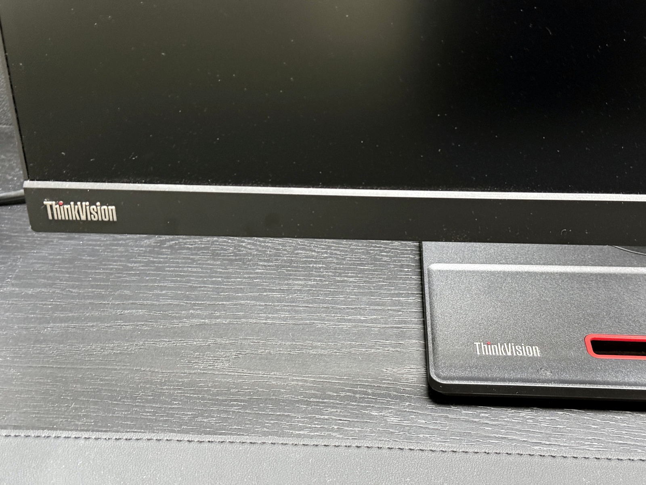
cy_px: 242
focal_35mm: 48
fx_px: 896
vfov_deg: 30.3
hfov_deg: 39.7
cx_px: 323
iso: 500
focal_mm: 6.76
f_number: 1.78
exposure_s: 1/37
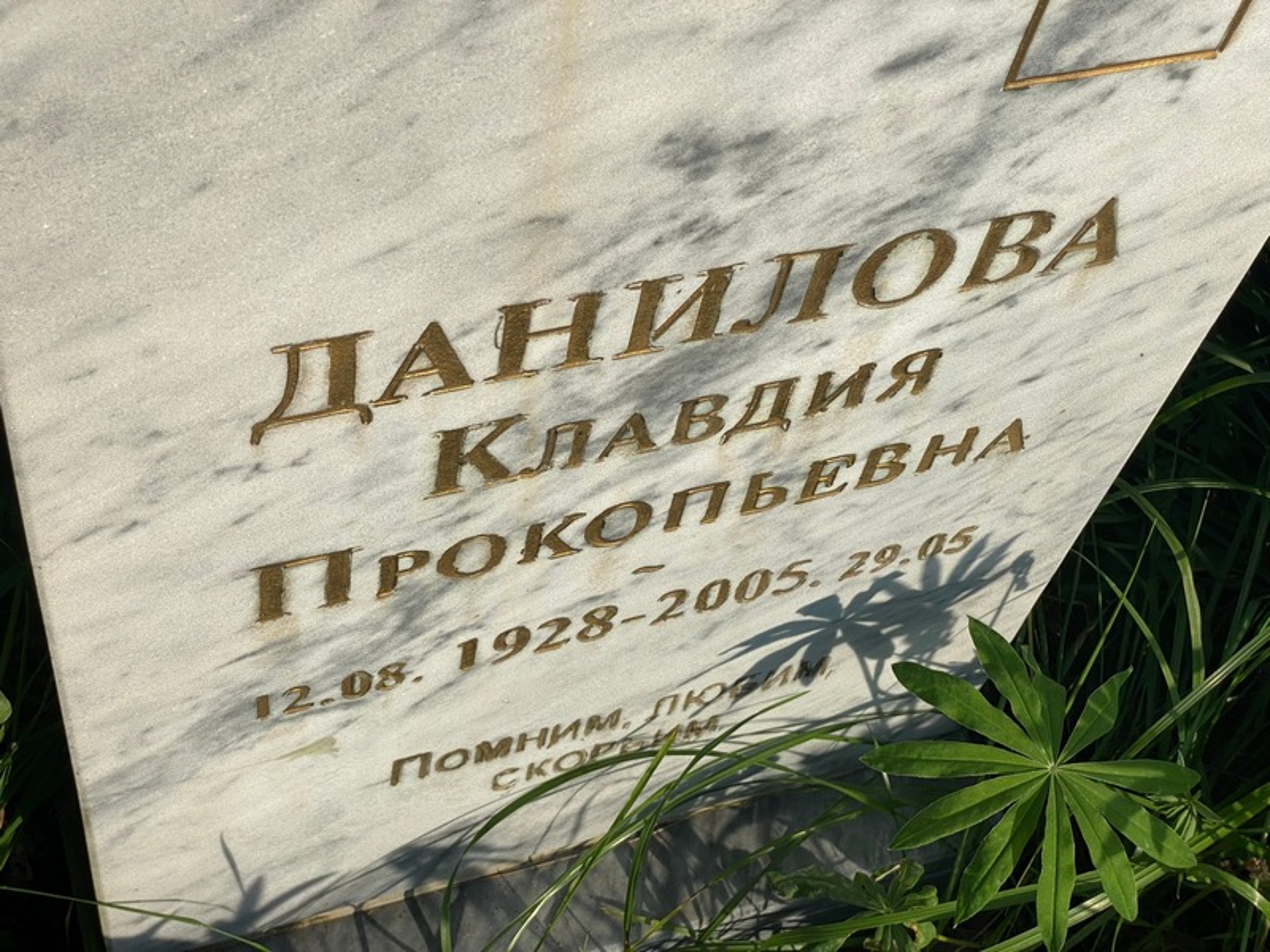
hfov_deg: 36.8
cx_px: 635
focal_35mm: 52
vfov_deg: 28.0
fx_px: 1908
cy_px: 476
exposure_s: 1/2283
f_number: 2
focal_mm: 6
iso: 20
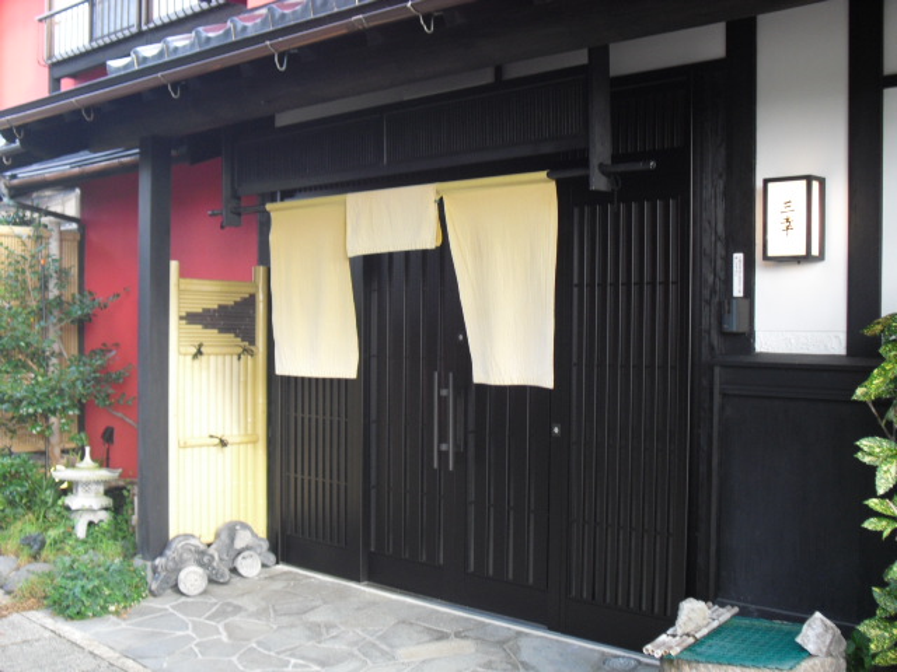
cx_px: 448
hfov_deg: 42.9
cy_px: 336
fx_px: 1140
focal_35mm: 44
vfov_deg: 32.9
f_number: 3.4
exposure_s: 1/80
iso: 200
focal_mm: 7.7
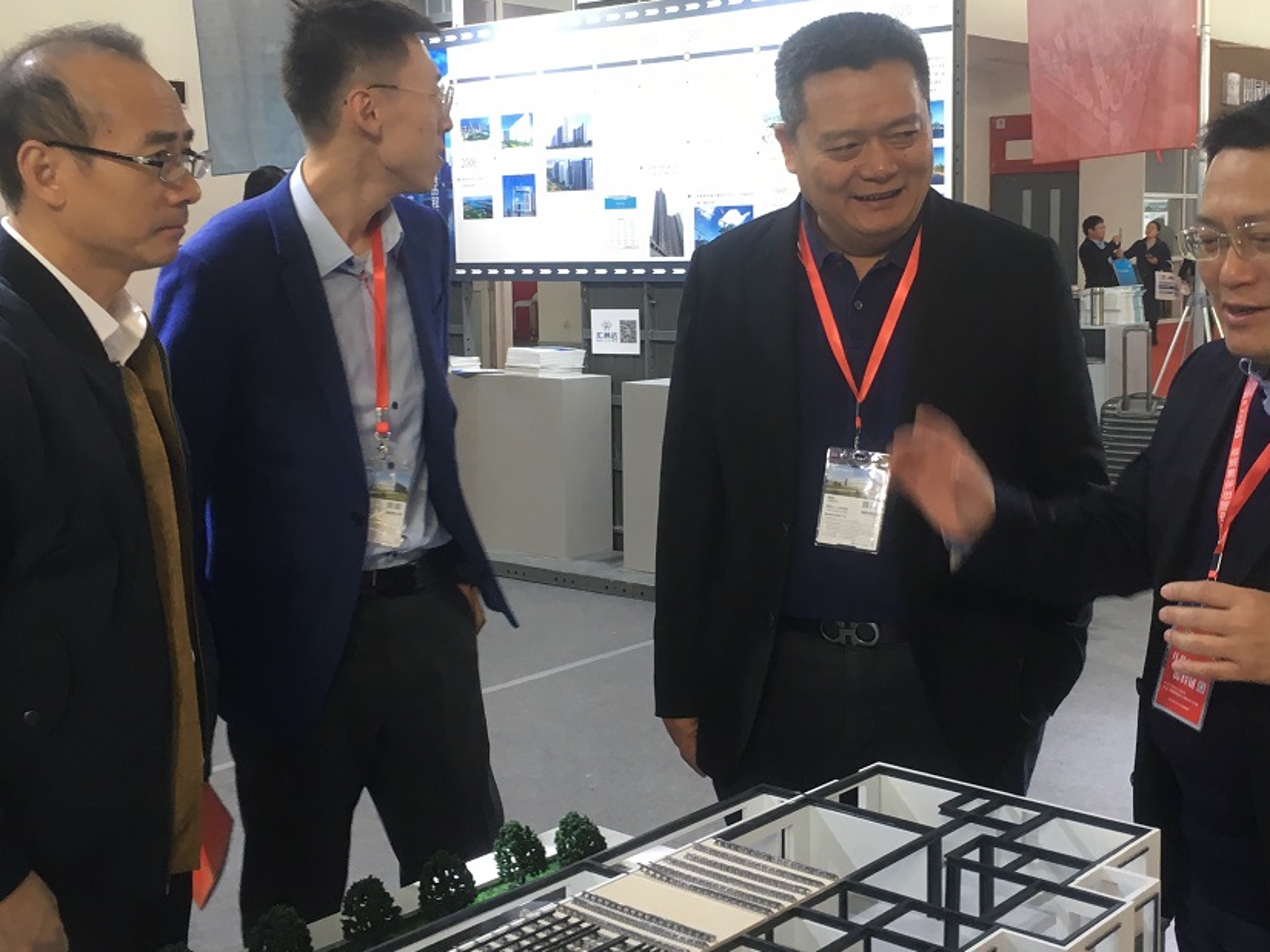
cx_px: 751
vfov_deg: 32.2
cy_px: 421
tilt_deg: -6.8
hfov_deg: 41.9
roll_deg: +0.9
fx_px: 1651
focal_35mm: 45
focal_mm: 4.15
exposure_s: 1/33
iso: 64
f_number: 2.2
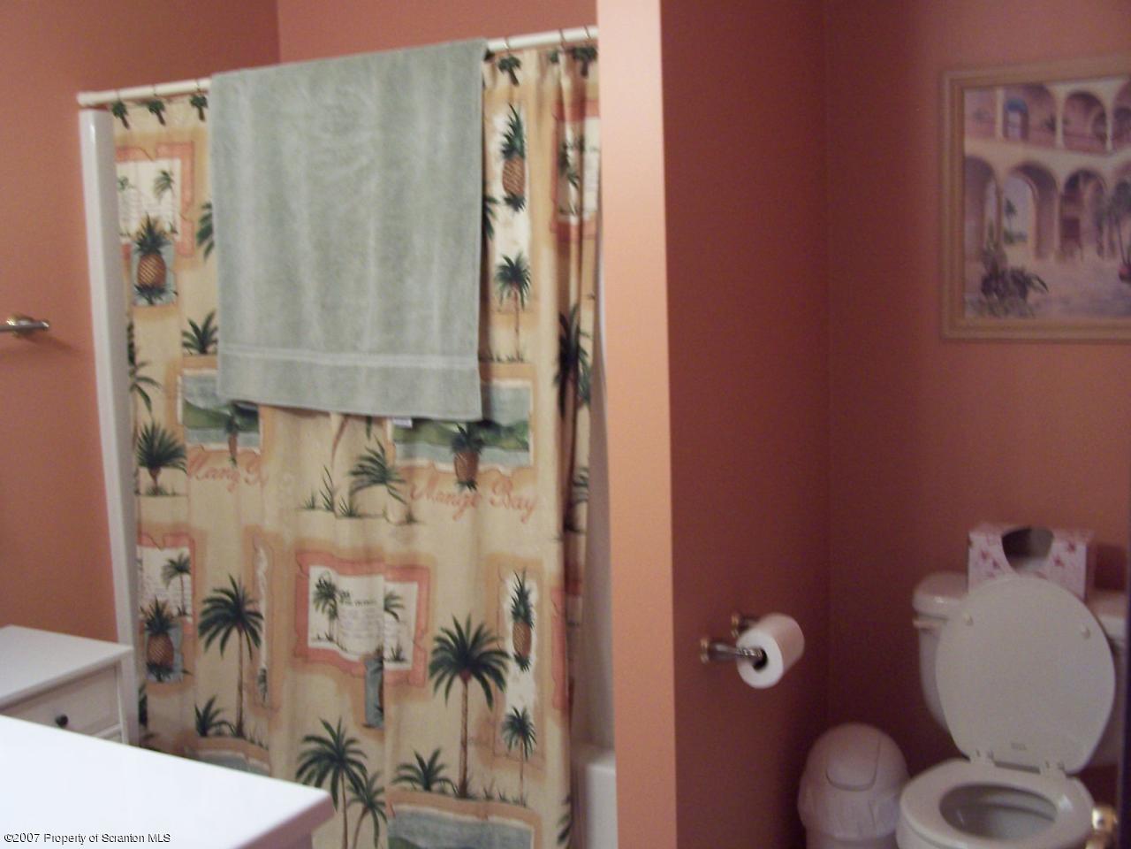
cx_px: 566
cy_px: 424
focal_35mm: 38
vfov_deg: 37.7
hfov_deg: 49.0
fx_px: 1242
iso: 140
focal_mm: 6.3
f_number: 2.8
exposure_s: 1/8
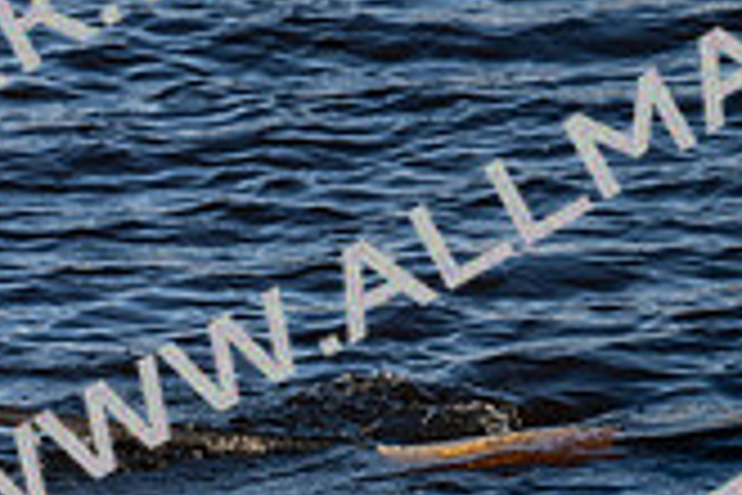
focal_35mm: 1402
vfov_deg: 1.0
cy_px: 628
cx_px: -414
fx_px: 28895
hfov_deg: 1.5
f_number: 4.5
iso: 320
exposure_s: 1/2000
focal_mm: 400
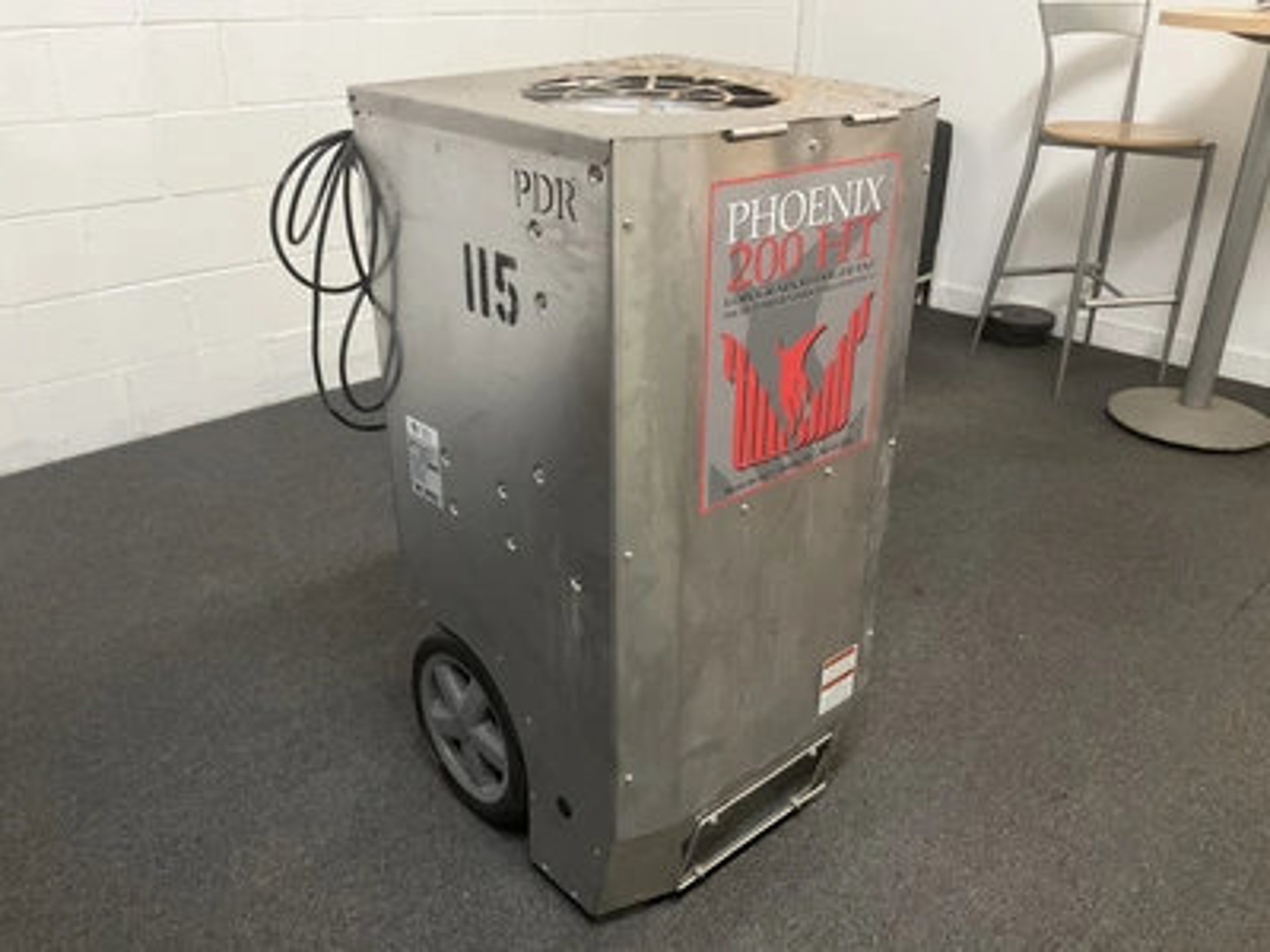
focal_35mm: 29
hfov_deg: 61.7
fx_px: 1064
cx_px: 635
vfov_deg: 48.2
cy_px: 476
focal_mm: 3
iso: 250
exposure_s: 1/40
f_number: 1.8
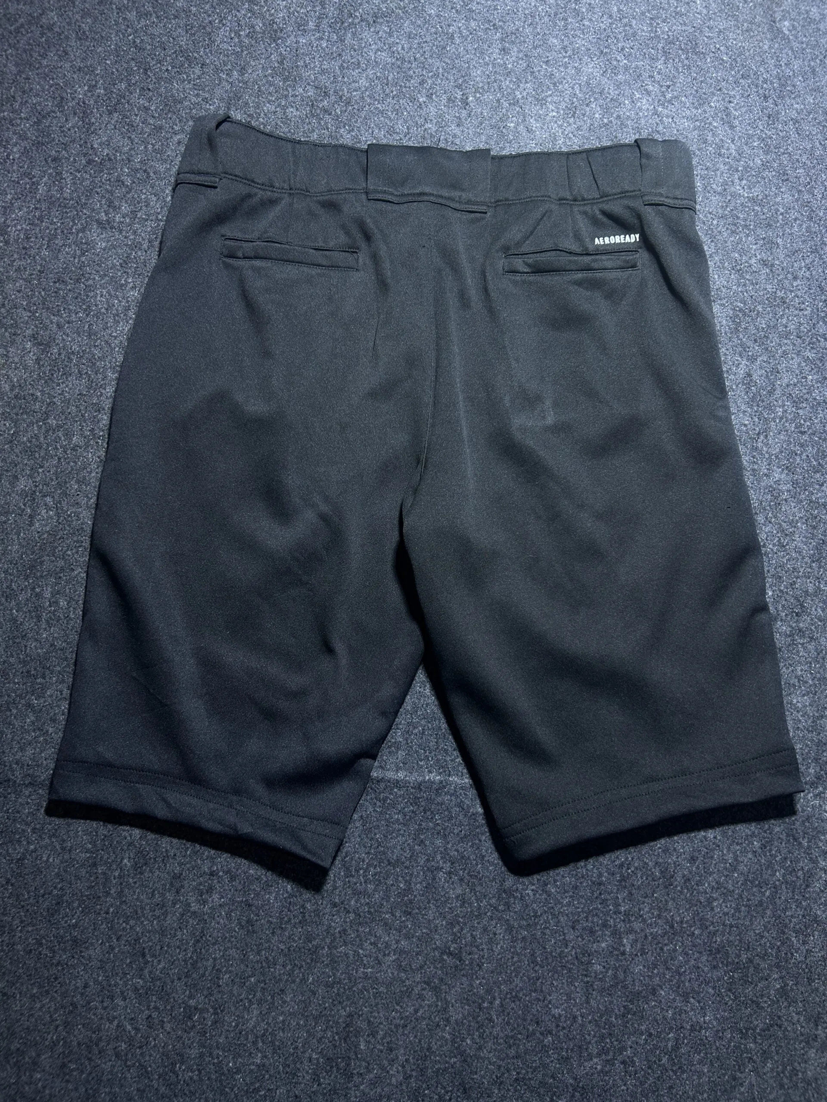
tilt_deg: -54.2
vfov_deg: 67.3
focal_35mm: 26
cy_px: 551
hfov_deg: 53.1
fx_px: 828
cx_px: 414
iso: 125
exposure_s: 1/50
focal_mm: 5.7
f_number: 1.5
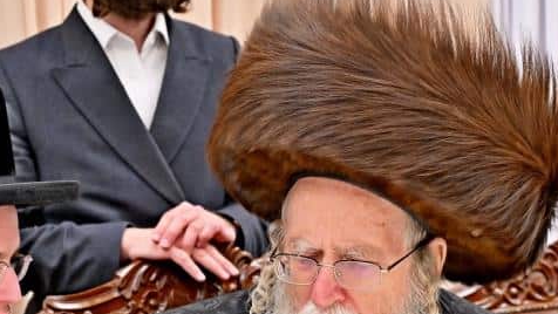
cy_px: 301
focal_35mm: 97
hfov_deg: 21.8
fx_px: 1436
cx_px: 148
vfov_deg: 12.4
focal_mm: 43
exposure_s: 1/200
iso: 640
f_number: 4
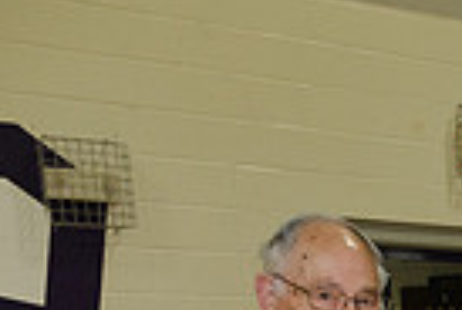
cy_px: 708
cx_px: 890
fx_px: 1428
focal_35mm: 111
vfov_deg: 10.8
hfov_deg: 15.2
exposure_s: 1/125
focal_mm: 16
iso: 1250
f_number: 3.6
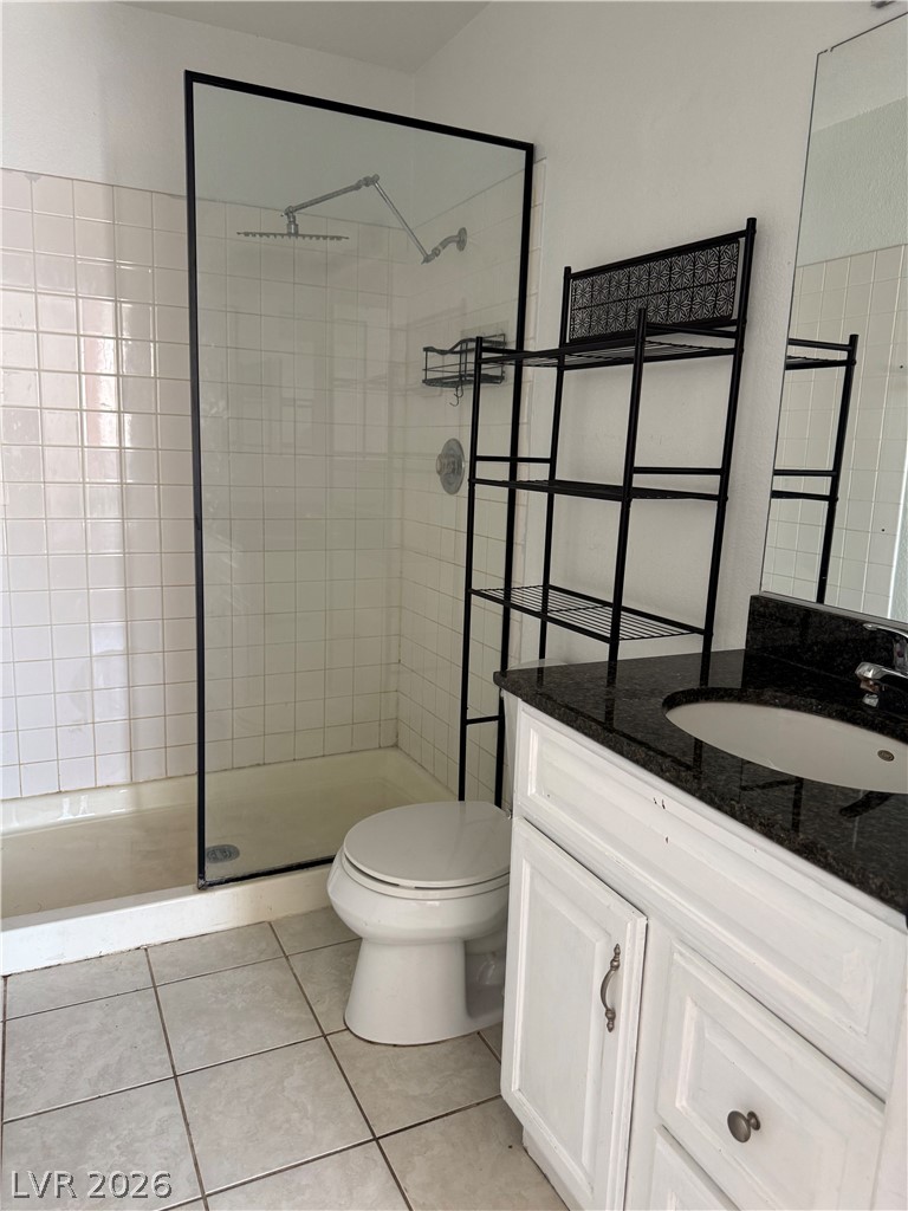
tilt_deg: -8.1
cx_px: 454
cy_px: 606
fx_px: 839
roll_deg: -2.4
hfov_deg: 56.8
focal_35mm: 24
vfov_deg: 71.6
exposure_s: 1/93
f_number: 1.78
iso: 200
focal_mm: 6.76
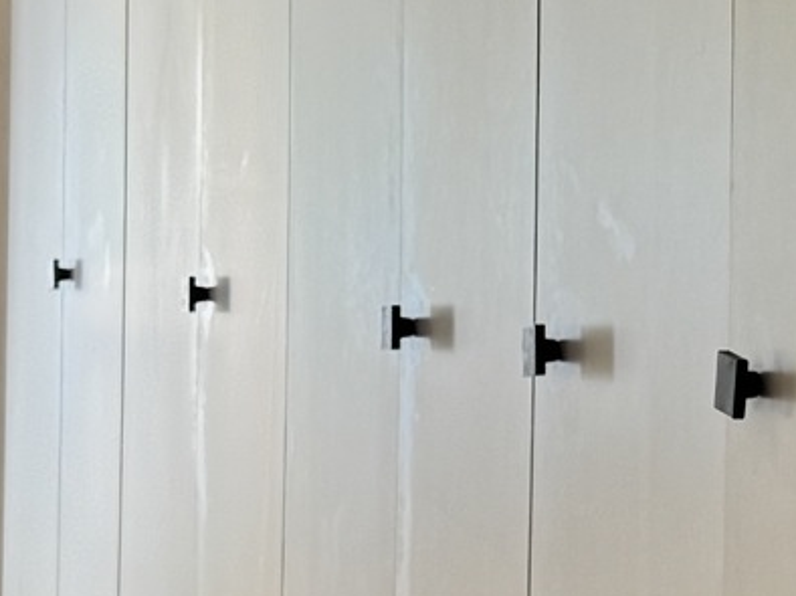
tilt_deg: -1.2
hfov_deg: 11.8
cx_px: 1404
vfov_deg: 9.5
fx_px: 3585
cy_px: 253
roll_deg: -0.9
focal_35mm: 156
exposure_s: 1/100
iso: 80
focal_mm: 6.76
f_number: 1.78
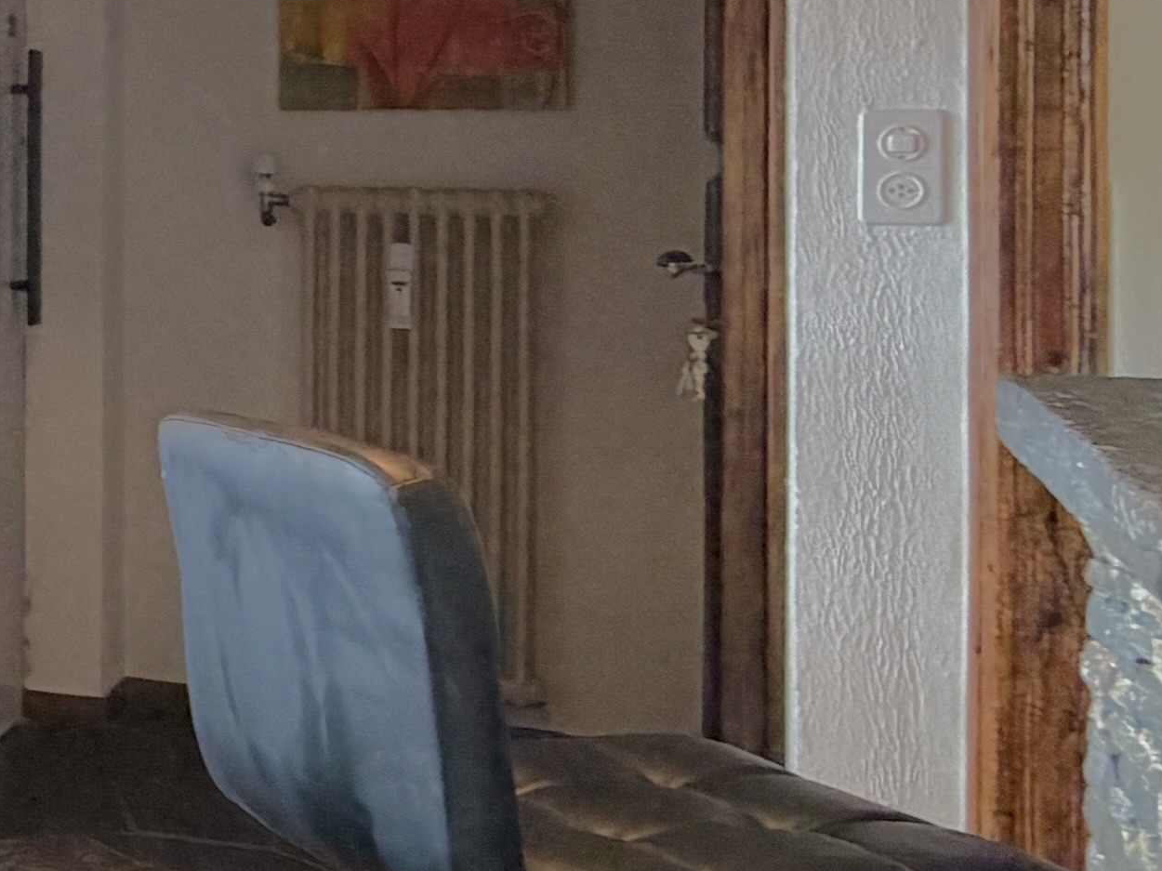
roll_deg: -0.7
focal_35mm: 64
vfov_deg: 22.5
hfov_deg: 22.5
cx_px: -738
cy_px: 148
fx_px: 2148
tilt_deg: +0.1
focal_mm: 2.22
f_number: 2.2
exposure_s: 1/50
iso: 160
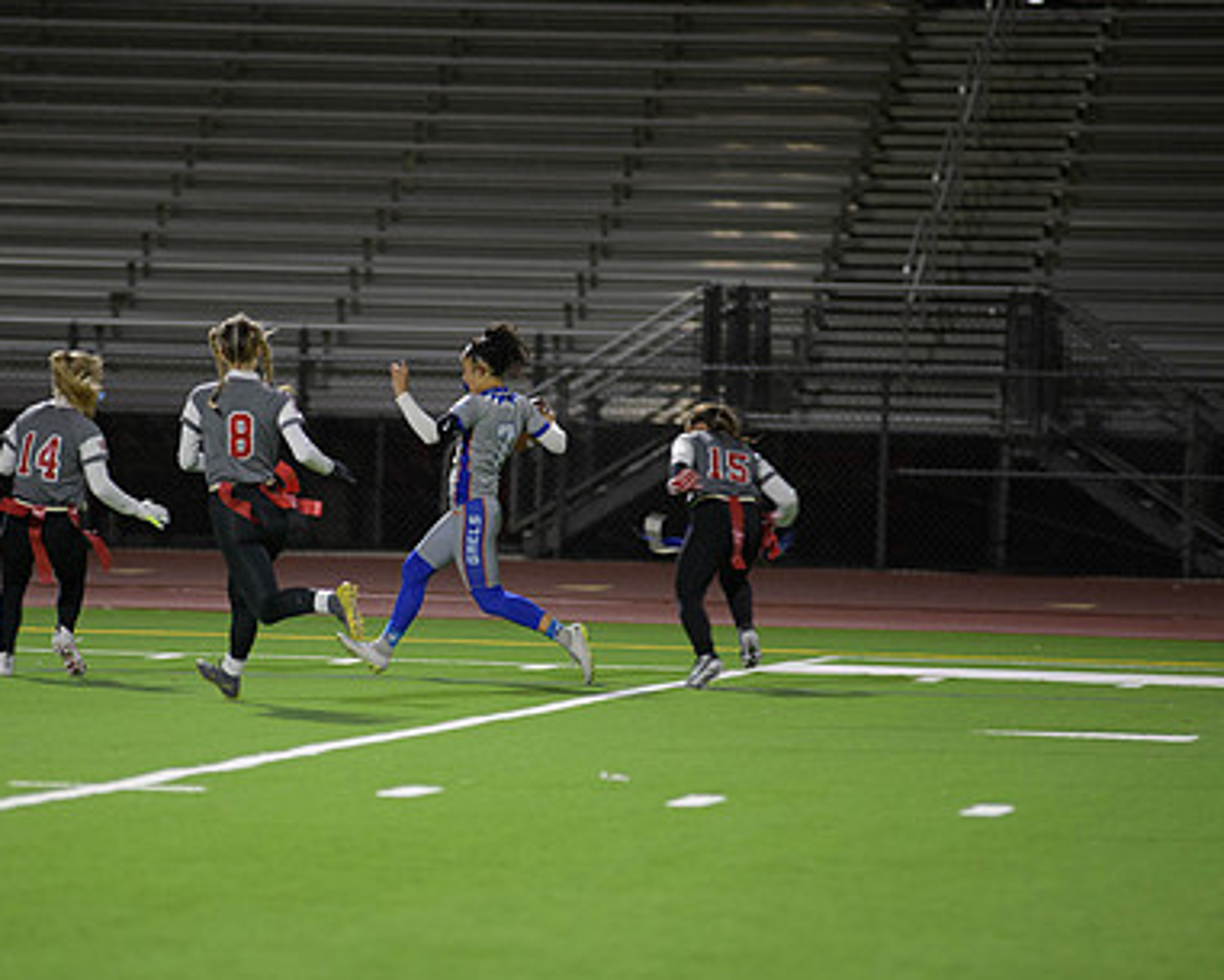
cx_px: 408
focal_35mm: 286
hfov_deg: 6.8
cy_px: 490
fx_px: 10363
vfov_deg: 5.4
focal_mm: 200
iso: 1100
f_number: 2.8
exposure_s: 1/200
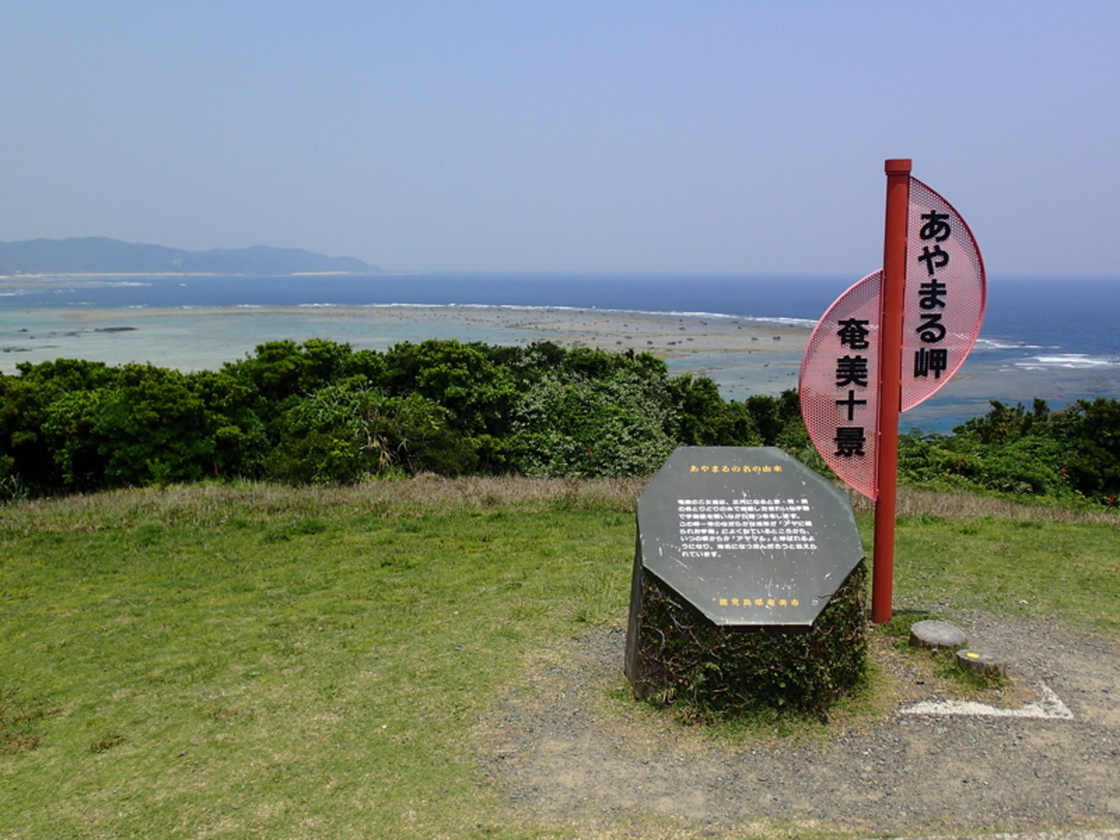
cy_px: 420
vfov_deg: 44.2
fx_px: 1035
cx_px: 560
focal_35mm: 32
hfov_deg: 56.8
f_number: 9
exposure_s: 1/250
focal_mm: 5.87
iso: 100
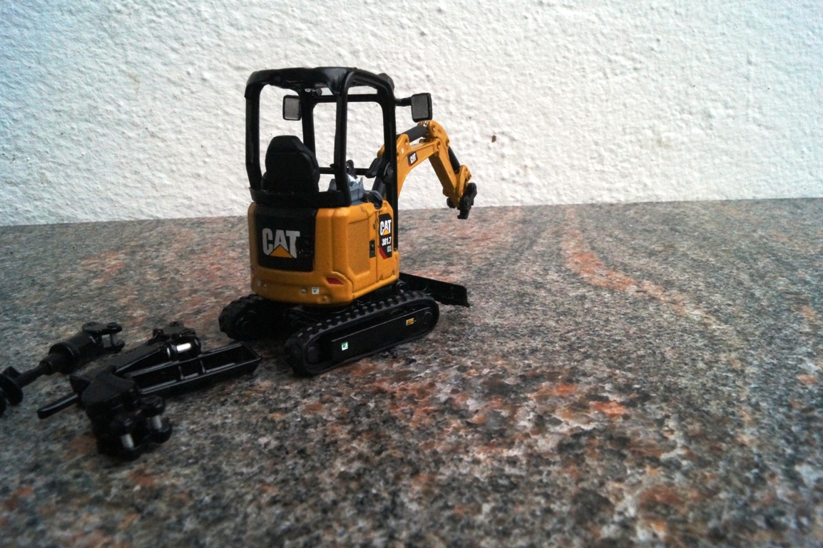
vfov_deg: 47.9
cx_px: 412
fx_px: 617
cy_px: 274
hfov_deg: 67.4
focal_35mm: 27
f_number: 20
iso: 2000
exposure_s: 1/60
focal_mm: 18
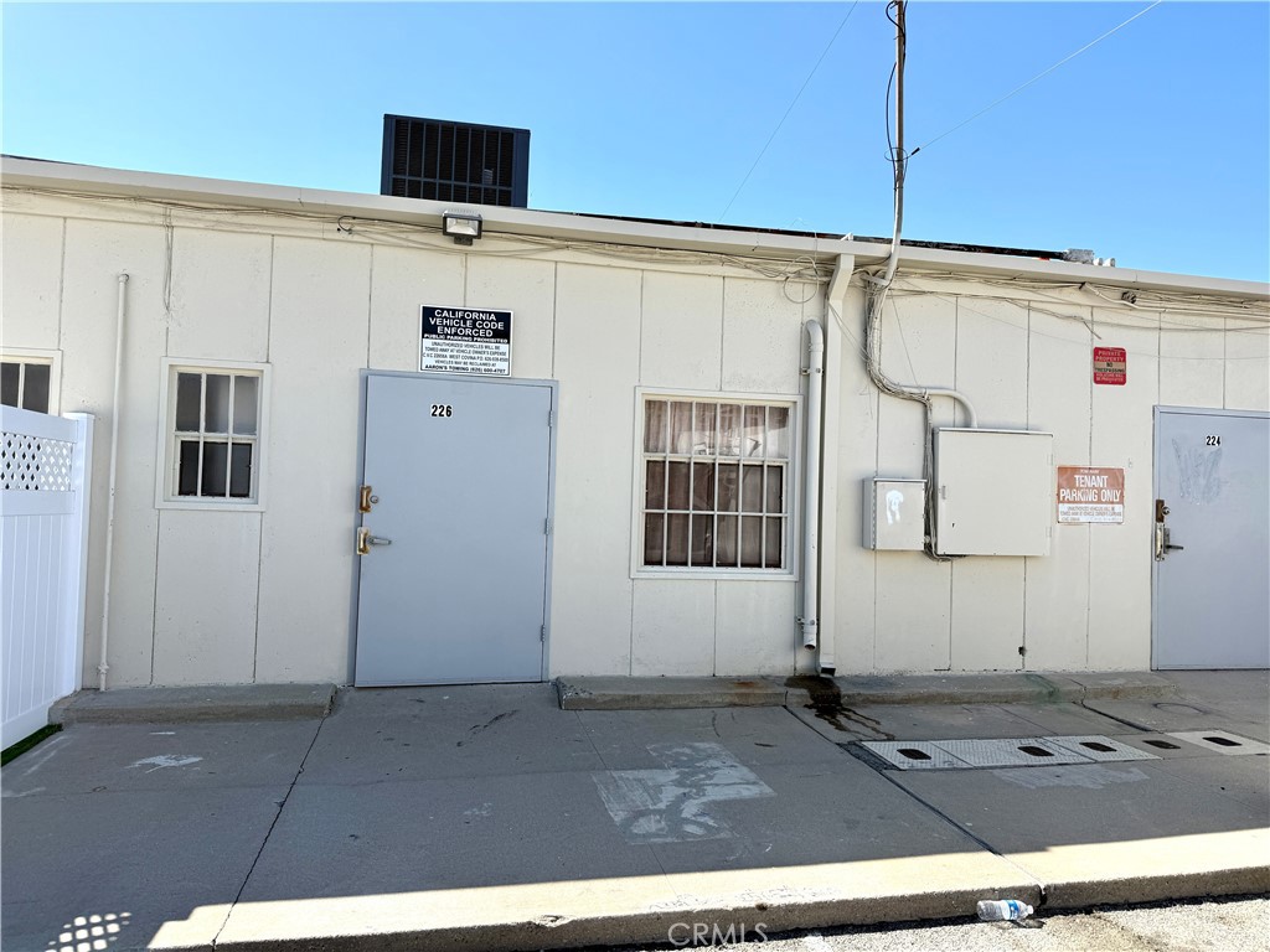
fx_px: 881
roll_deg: -1.9
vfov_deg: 56.8
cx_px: 635
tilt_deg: +2.8
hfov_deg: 71.6
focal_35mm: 24
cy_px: 476
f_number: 1.78
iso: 80
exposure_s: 1/3279
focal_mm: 6.76
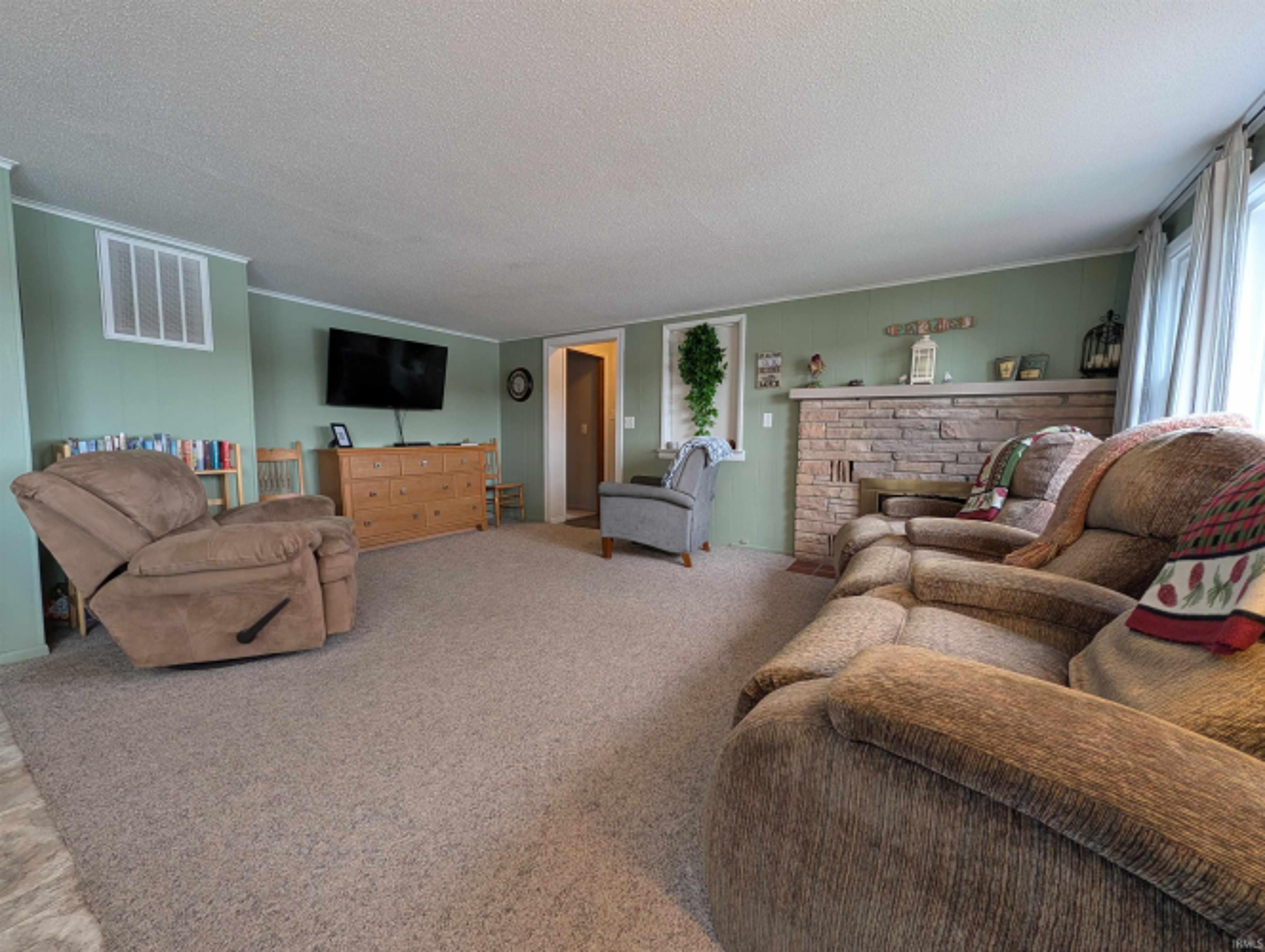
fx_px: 439
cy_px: 476
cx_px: 632
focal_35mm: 12
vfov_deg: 94.6
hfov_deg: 110.5
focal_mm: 2.02
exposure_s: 1/60
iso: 131
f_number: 1.7
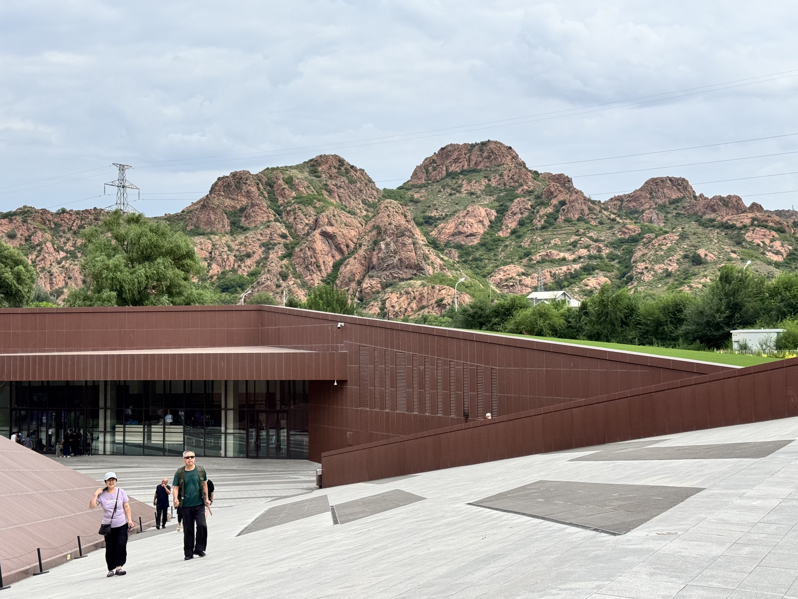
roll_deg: +0.1
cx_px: 388
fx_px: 1153
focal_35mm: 50
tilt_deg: +2.2
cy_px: 292
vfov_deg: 29.1
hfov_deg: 38.2
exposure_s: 1/6410
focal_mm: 6.76
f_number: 1.78
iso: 64
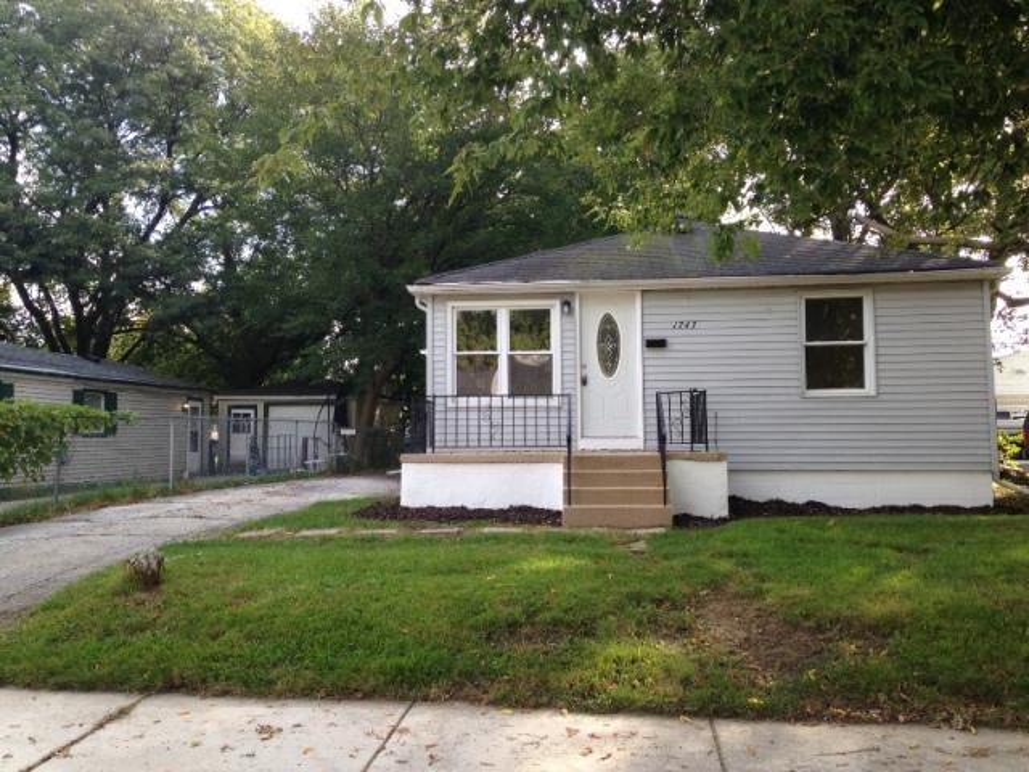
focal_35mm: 33
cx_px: 514
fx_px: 981
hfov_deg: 55.4
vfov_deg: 42.9
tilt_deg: +3.0
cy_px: 386
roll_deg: -0.4
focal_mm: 4.12
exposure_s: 1/189
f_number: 2.4
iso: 50
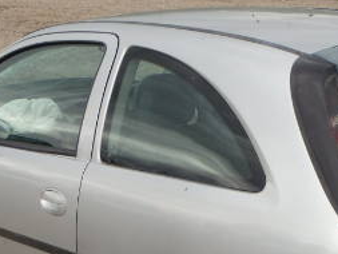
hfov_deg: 21.4
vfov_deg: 15.6
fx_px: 889
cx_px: 228
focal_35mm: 91
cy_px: 309
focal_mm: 6.4
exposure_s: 1/250
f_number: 4.5
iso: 125
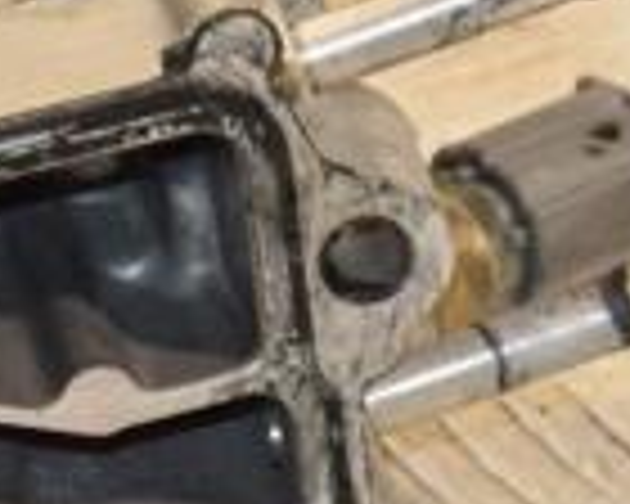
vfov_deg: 2.4
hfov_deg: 3.1
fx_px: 11803
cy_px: 76
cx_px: -198
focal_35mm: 633
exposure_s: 1/200
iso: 800
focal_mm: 105
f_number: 7.1
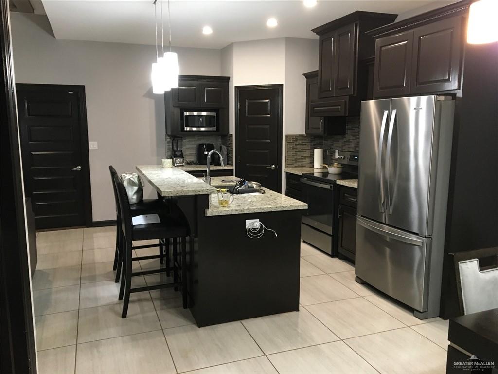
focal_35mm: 29
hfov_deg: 61.7
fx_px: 417
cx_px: 249
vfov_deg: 48.2
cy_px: 187
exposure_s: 1/30
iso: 160
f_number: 2.2
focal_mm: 4.15
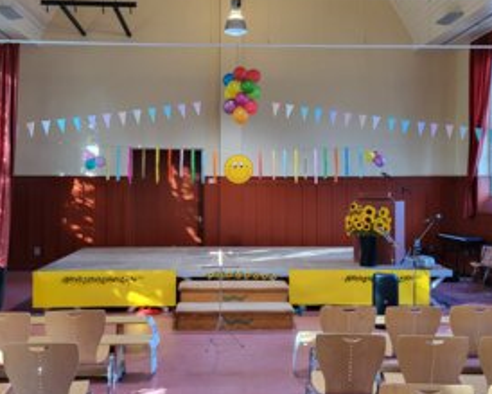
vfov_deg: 40.1
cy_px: 184
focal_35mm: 37
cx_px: 239
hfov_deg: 49.1
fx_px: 539
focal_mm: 5.4
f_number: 1.8
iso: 250
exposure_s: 1/100
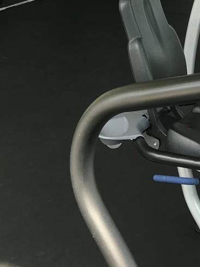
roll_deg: -0.4
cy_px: -39
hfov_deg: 21.1
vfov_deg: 25.7
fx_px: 532
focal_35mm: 69
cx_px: 158
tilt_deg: -7.9
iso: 20
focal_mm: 3.99
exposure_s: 1/139
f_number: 1.8
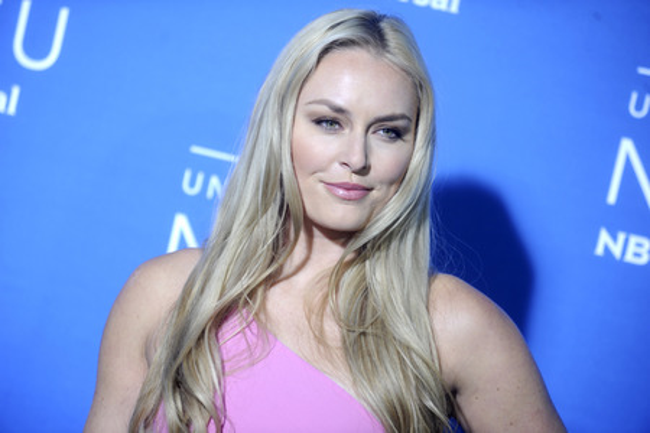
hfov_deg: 10.3
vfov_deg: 6.9
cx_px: 325
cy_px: 216
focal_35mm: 200
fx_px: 3611
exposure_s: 1/640
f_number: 4.5
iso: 800
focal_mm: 200
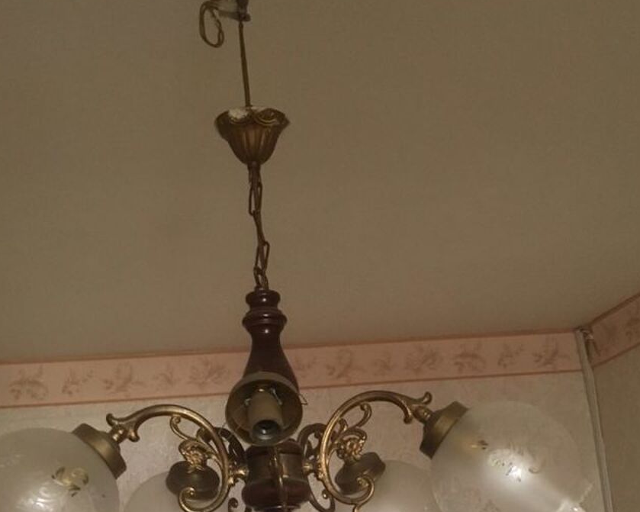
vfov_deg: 31.8
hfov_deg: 41.2
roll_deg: +6.5
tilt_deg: +5.7
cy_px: 462
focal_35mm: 45
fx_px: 852
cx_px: 317
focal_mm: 4.15
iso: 200
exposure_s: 1/25
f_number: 2.2
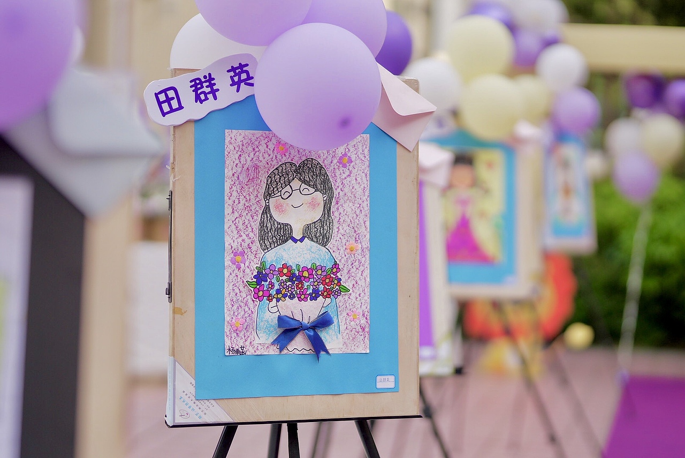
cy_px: 229
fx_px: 1618
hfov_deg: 23.9
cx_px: 342
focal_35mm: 85
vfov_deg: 16.1
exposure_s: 1/4000
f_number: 1.4
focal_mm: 85
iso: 250
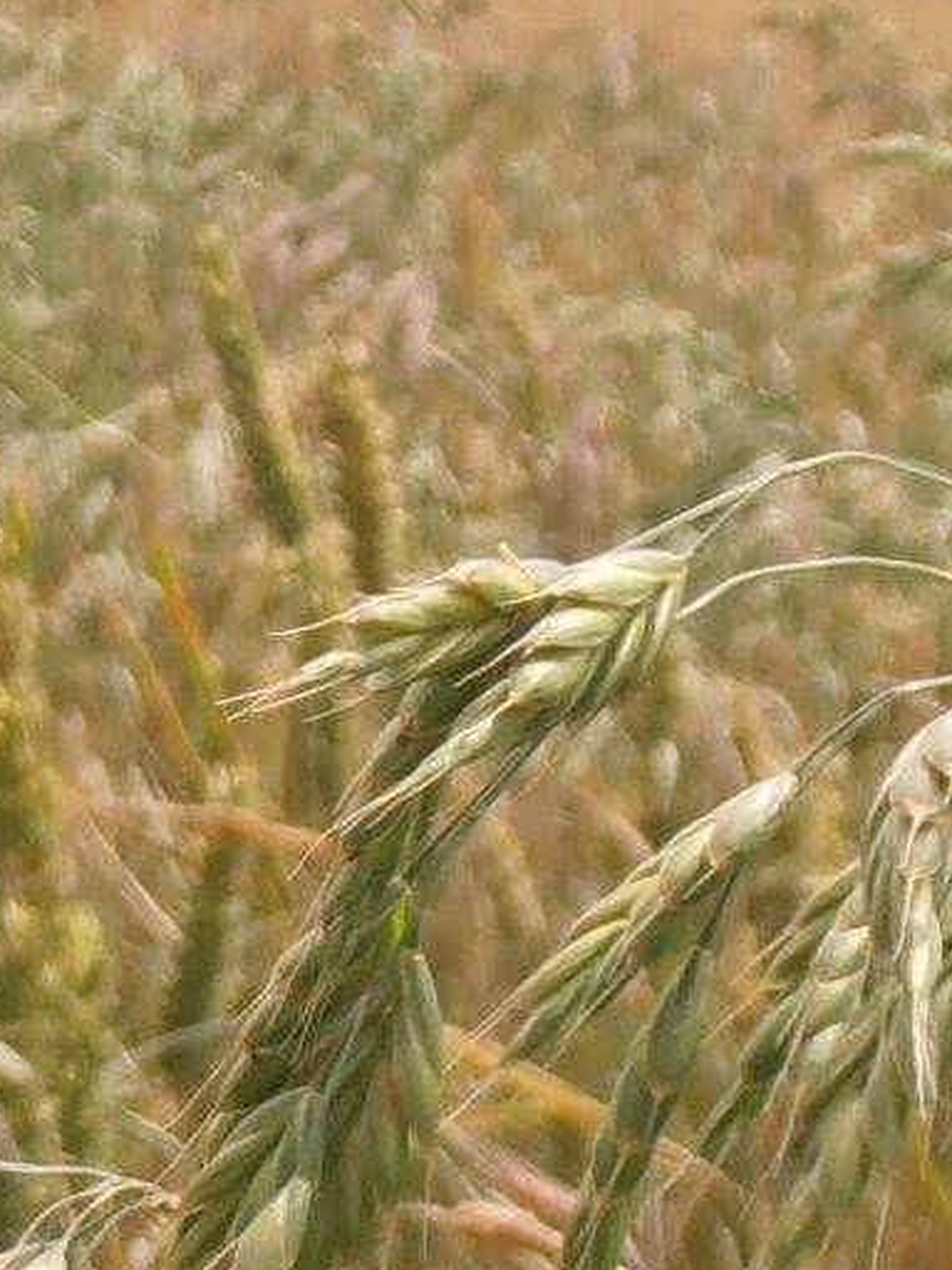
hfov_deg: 6.7
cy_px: 1617
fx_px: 8067
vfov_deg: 8.9
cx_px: 201
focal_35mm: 220
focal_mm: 7.87
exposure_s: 1/640
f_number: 4.2
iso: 80
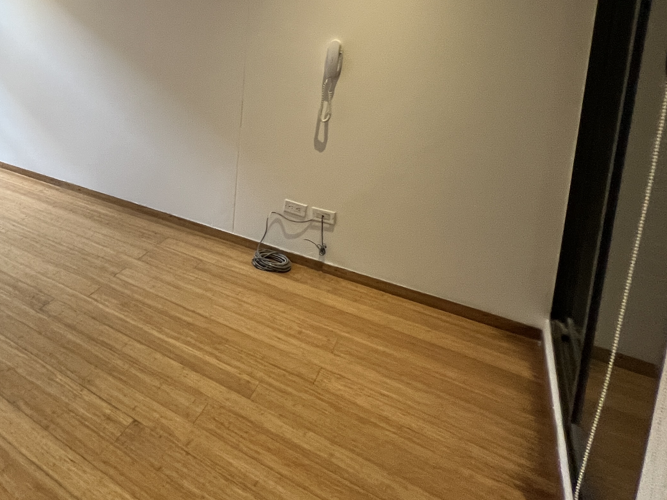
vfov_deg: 50.0
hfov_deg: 56.7
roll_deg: -0.1
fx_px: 482
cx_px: 33
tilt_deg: -8.4
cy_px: 69
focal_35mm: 25
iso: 200
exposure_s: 1/120
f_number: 1.8
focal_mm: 1.57
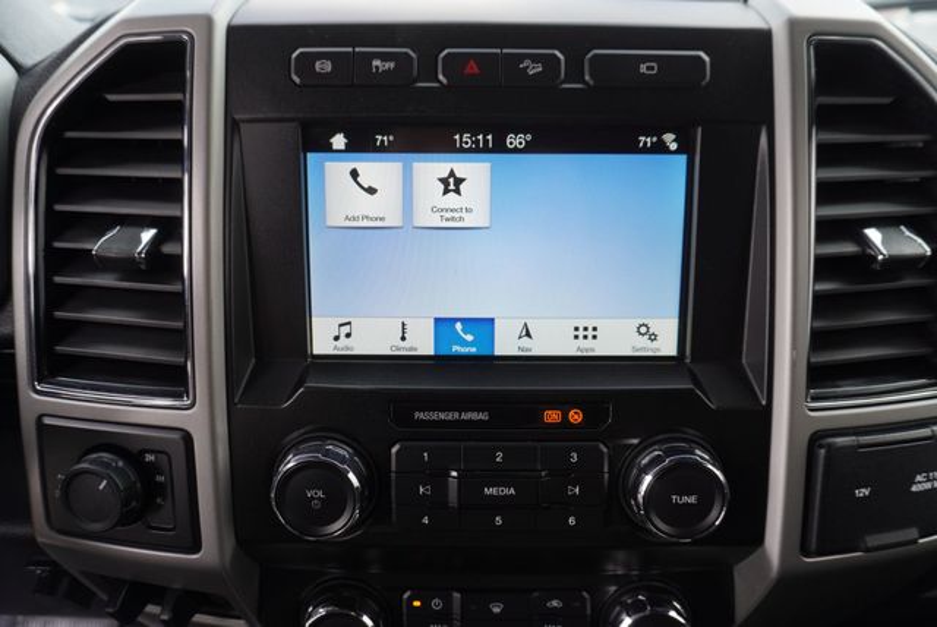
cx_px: 468
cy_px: 314
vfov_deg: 53.2
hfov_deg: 73.7
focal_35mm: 24
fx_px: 625
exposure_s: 1/60
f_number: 4
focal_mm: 16
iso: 100
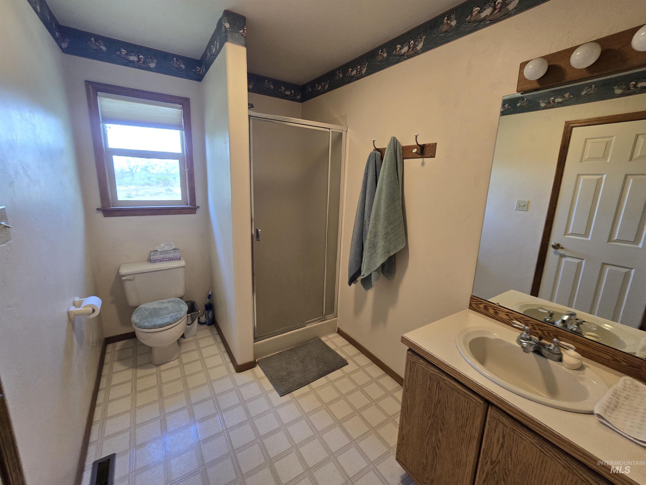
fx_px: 243
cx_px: 323
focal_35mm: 13
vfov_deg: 89.9
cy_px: 242
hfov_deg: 106.2
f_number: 2.2
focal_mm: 2.2
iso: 160
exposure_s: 1/60
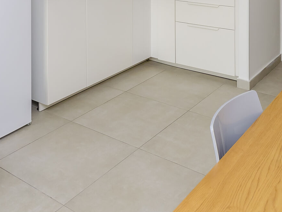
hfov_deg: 41.2
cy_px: -83
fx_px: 375
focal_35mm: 46
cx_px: 143
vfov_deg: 25.7
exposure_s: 1/125
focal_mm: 10
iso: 160
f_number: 8
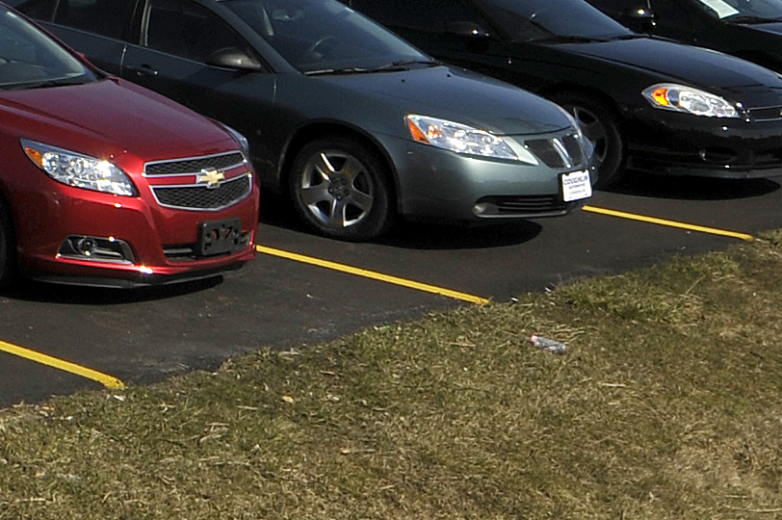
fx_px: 2062
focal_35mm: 95
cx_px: -497
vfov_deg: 13.8
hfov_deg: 18.3
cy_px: -177
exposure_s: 1/350
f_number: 9.5
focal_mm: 12
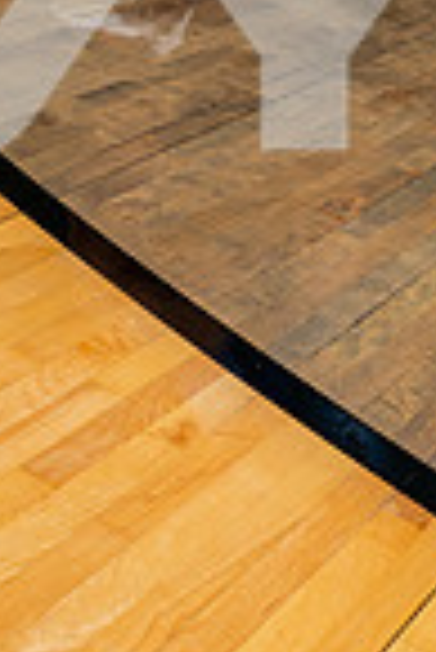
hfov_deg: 14.5
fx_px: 1685
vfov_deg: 19.4
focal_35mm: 93
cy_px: -301
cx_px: 423
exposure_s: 1/250
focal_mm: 30
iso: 400
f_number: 6.3
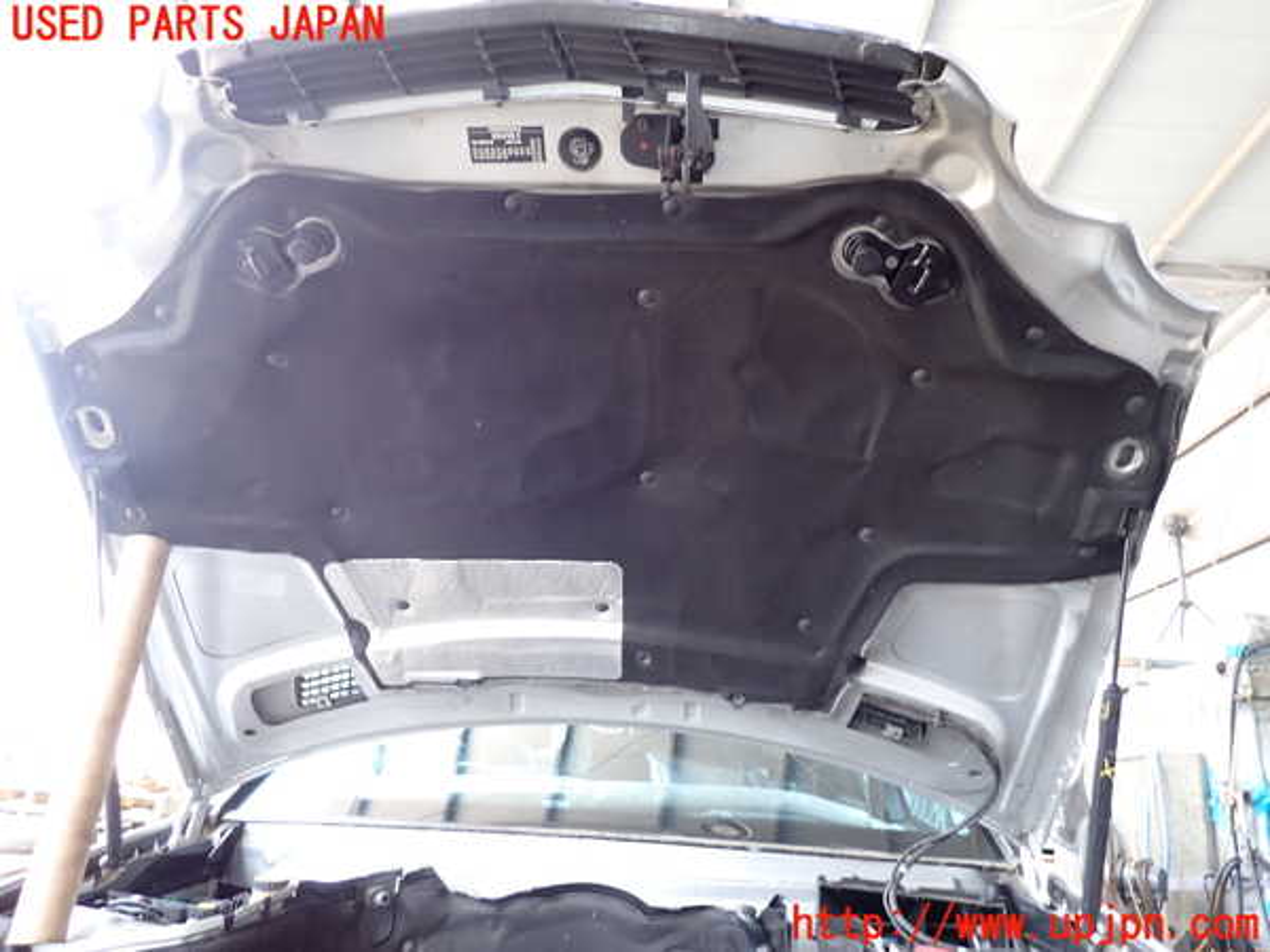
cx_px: 635
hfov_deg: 69.4
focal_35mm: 25
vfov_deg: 54.9
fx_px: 917
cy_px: 476
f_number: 2
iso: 200
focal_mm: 4.5
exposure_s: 1/80
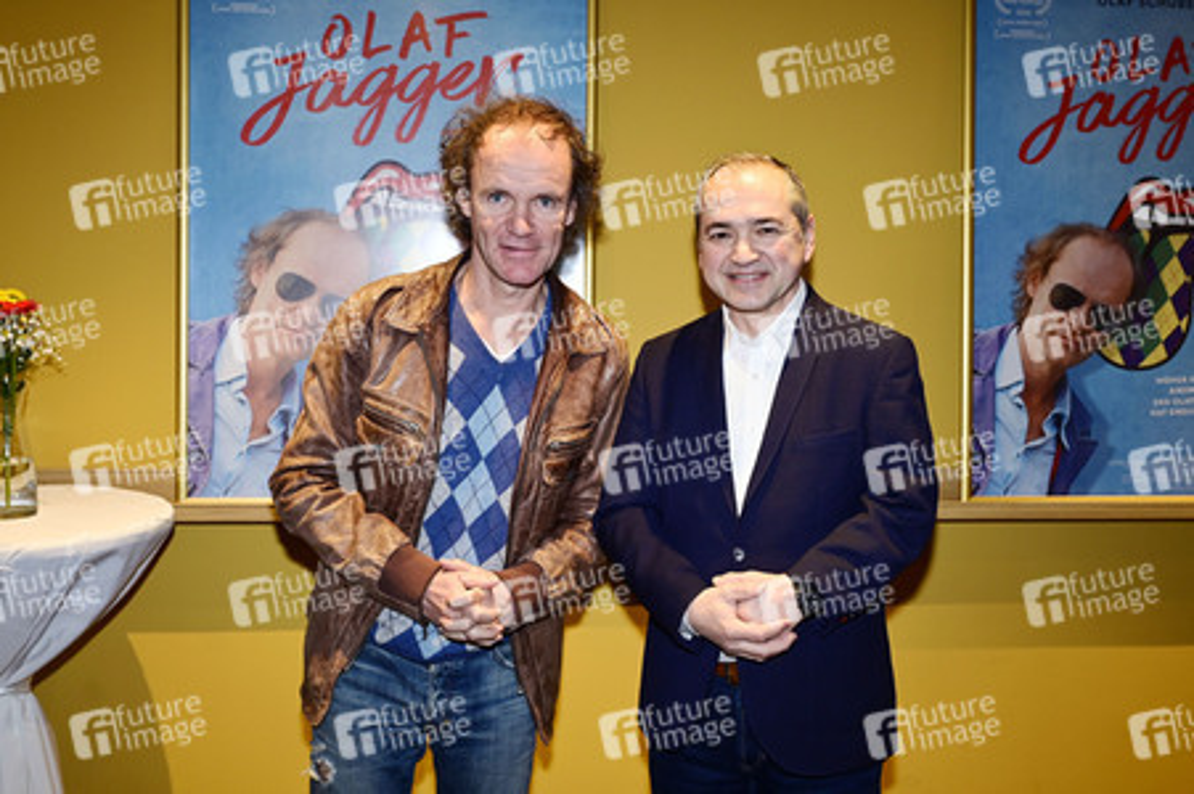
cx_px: 597
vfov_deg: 36.8
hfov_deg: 53.2
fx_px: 1193
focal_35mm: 36
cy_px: 397
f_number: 4.5
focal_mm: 36
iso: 1600
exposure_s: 1/160
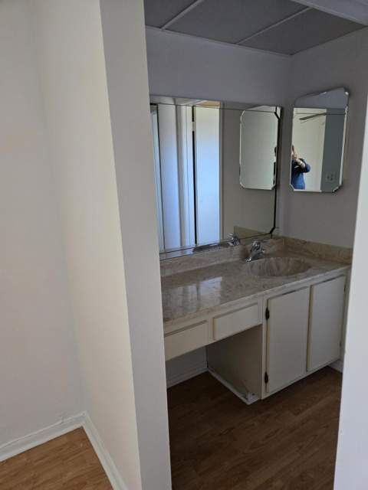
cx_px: 184
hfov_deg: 58.9
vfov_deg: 73.9
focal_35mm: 23
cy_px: 245
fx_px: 326
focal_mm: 5.4
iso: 640
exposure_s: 1/120
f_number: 1.8
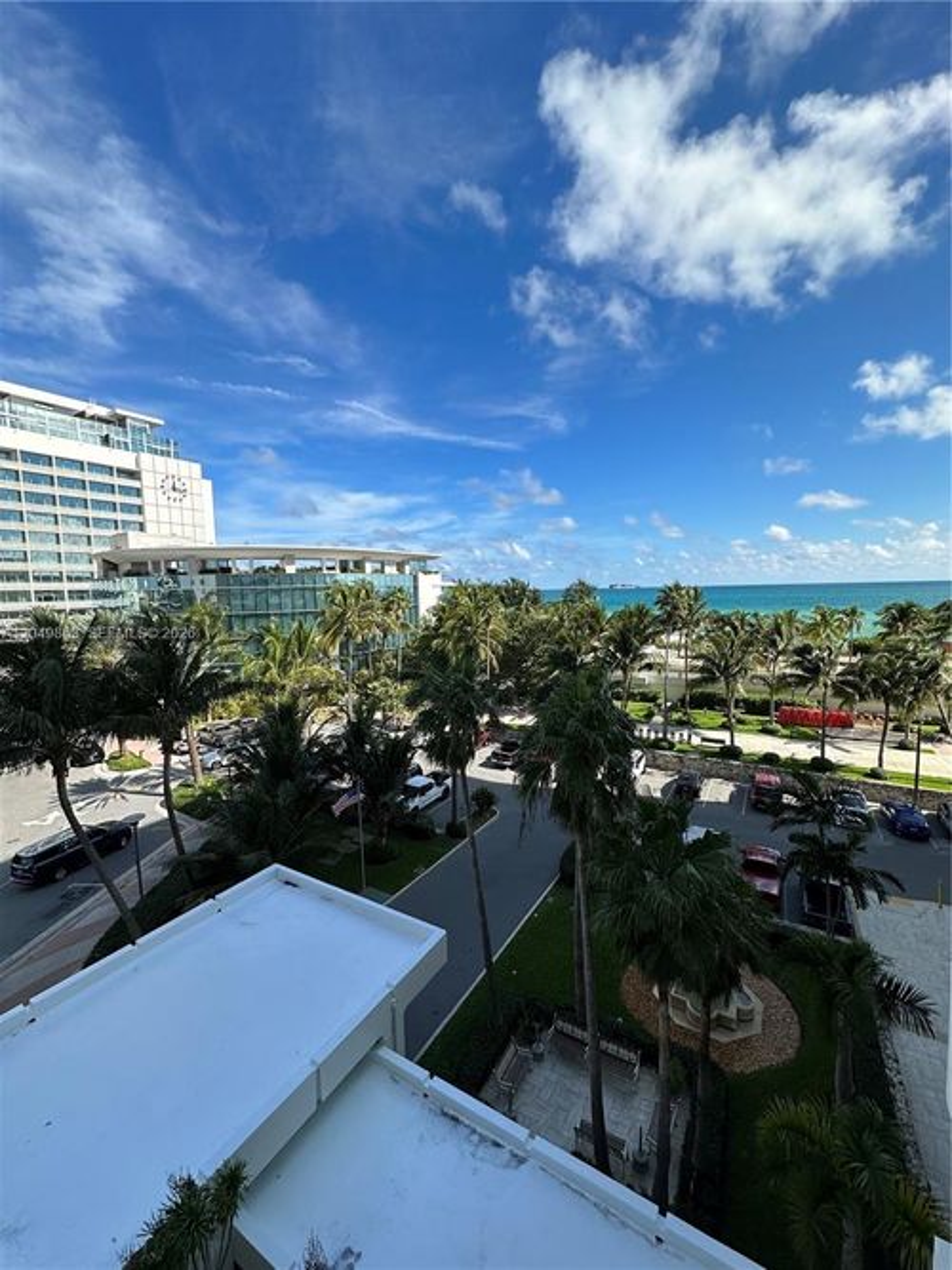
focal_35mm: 14
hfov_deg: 85.7
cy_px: 635
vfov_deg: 102.1
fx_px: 514
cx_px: 476
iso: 50
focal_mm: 2.22
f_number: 2.2
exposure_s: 1/1770
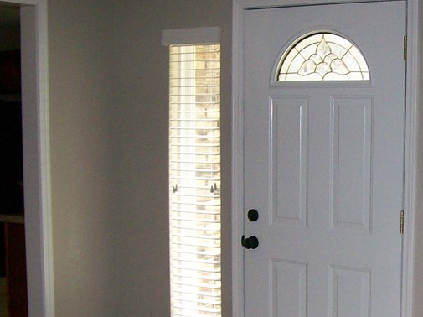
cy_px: 247
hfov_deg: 26.2
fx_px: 891
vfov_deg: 20.0
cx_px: 342
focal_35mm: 73
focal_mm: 6
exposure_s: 1/64
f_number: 2.7
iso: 140
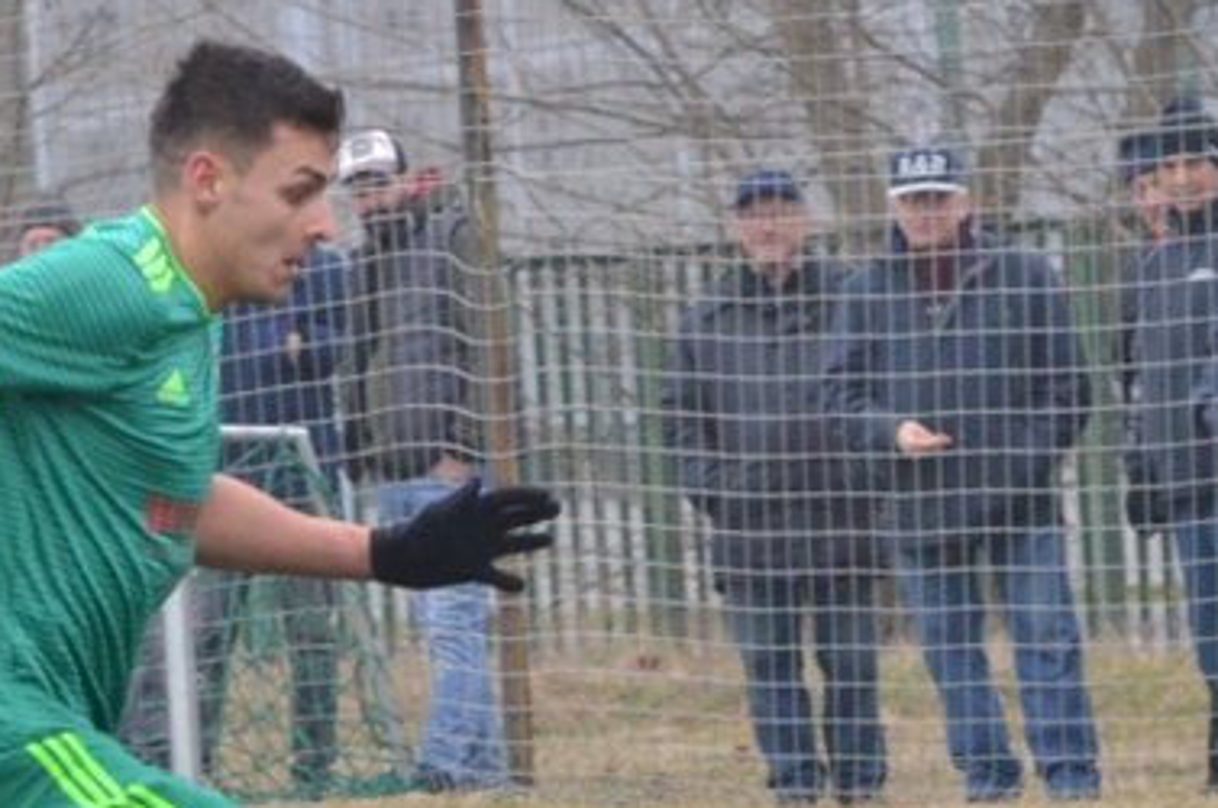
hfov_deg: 3.9
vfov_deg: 2.6
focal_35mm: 535
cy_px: 713
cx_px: 94
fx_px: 18070
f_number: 6.3
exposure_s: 1/640
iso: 2000
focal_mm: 112
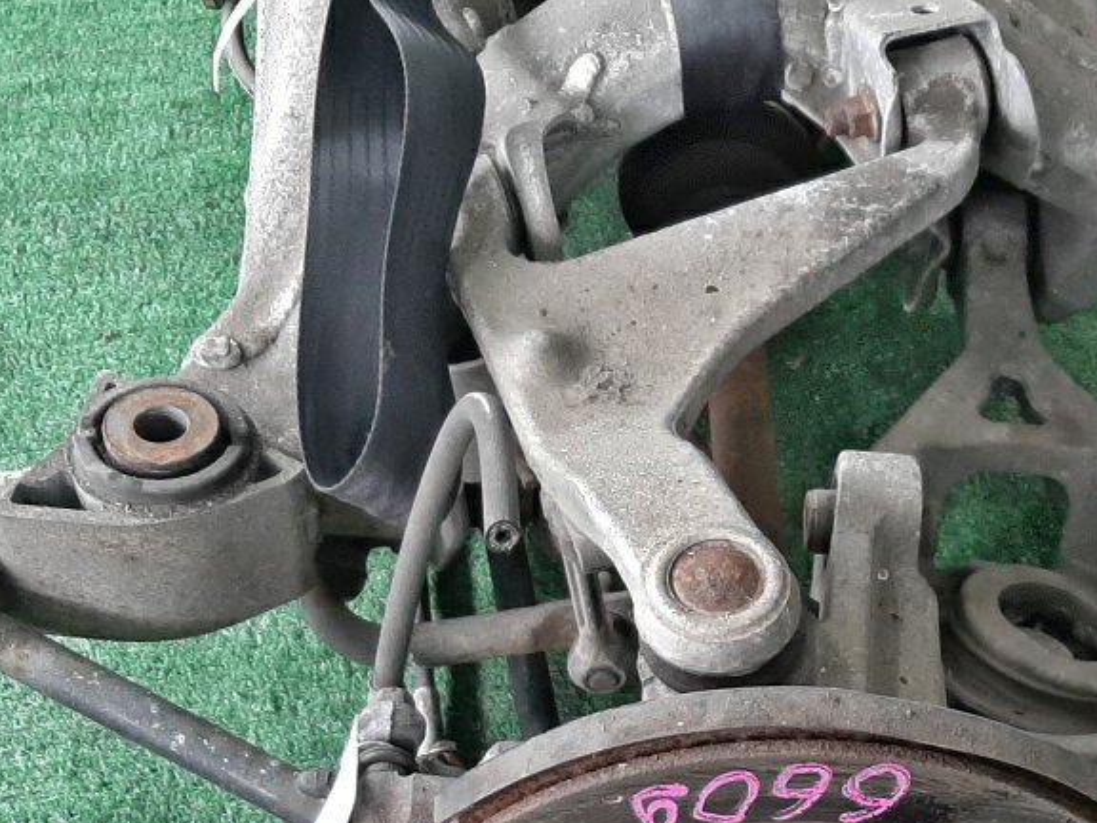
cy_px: 812
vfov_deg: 21.8
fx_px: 2060
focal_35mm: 65
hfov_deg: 29.4
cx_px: 808
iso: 154
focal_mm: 3.93
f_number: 1.7
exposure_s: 1/50
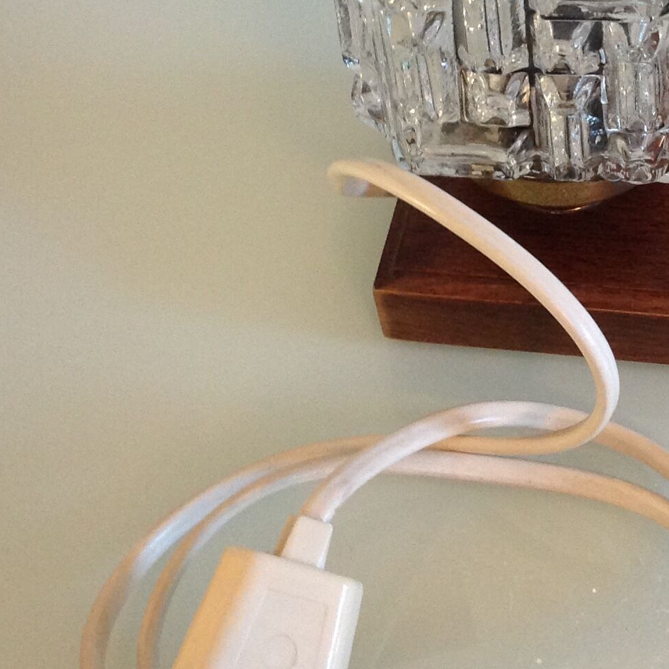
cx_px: 579
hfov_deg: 20.5
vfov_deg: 20.6
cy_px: 131
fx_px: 1815
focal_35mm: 83
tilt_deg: -47.1
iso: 160
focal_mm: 4.28
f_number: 2.4
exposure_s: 1/17
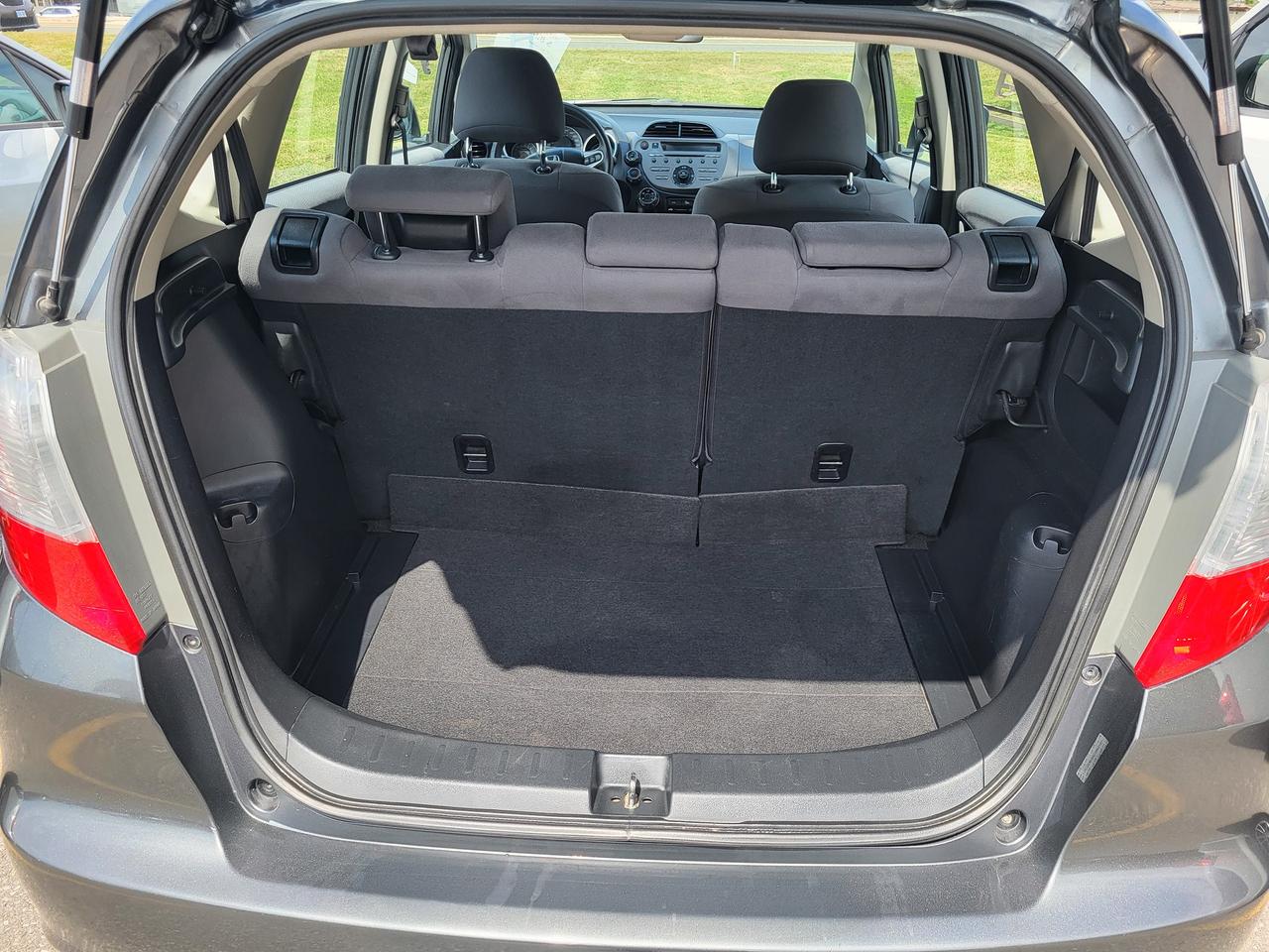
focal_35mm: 26
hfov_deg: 67.3
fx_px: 953
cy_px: 476
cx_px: 634
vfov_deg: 53.1
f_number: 1.8
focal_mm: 5.4
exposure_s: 1/505
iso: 40
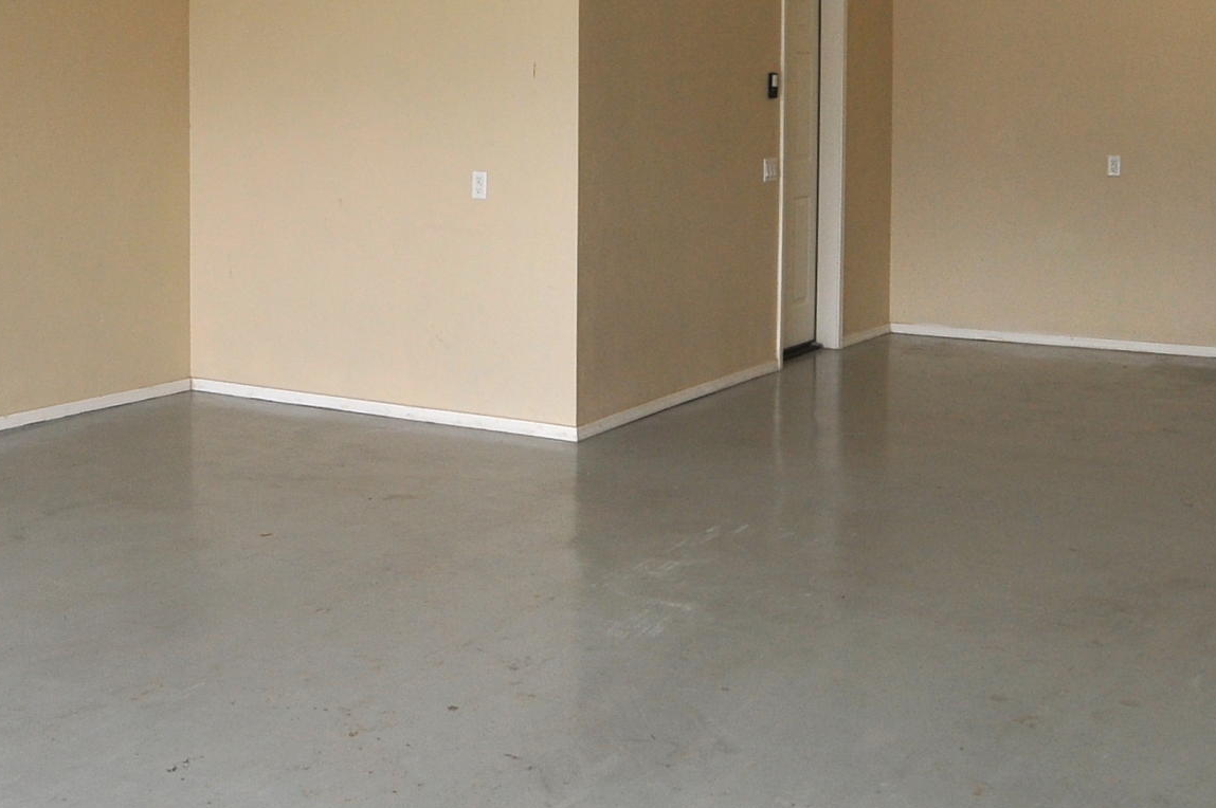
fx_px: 1586
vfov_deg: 28.0
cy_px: 150
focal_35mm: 47
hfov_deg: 41.1
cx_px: 355
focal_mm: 18
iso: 1000
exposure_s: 1/60
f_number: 13
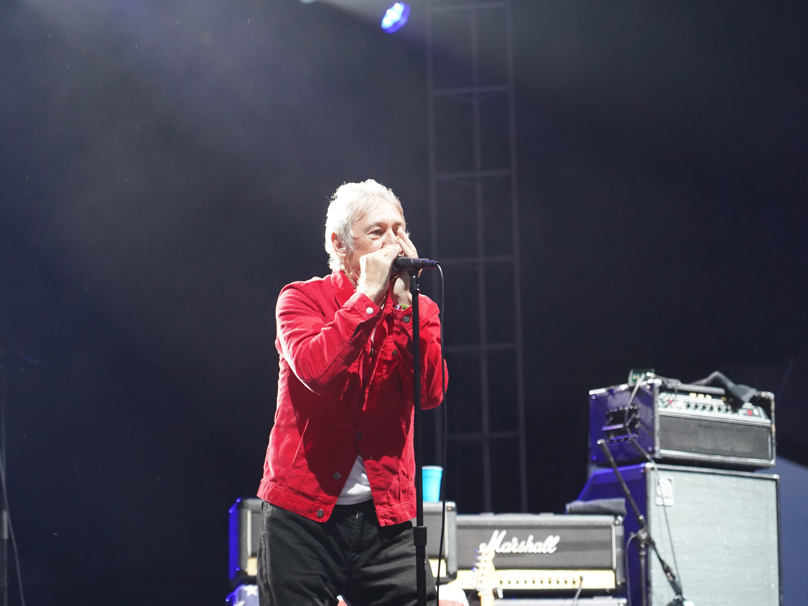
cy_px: 303
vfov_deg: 13.0
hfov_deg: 17.3
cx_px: 363
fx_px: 2661
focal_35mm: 114
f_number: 4
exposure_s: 1/160
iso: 5000
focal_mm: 105
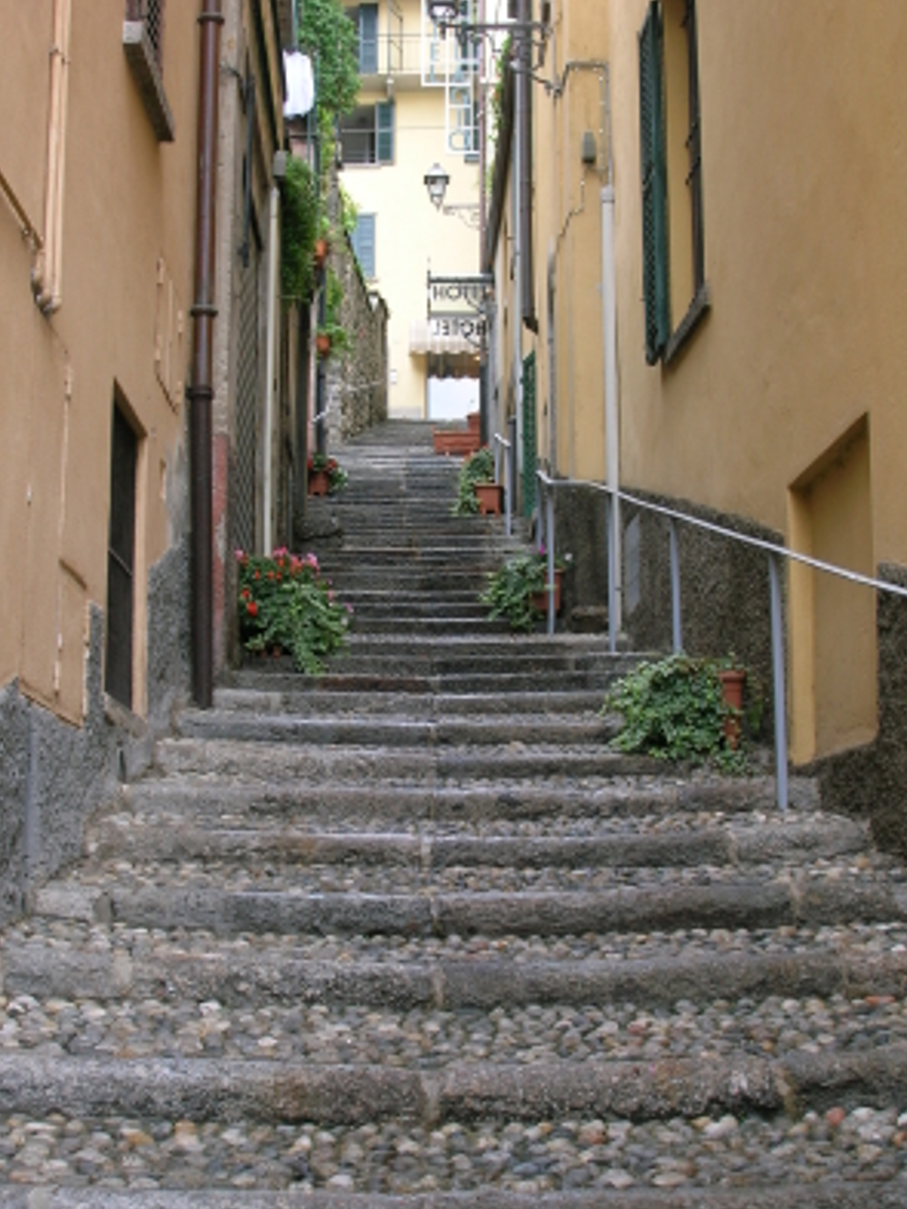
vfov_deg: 34.9
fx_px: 1920
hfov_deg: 26.6
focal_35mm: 55
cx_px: 449
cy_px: 603
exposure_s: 1/18
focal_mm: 9
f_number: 5.7
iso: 50
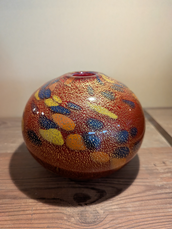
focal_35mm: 24
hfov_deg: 56.8
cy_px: 114
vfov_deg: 71.6
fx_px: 159
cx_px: 86
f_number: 1.7
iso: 32
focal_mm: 4.53
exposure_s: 1/120
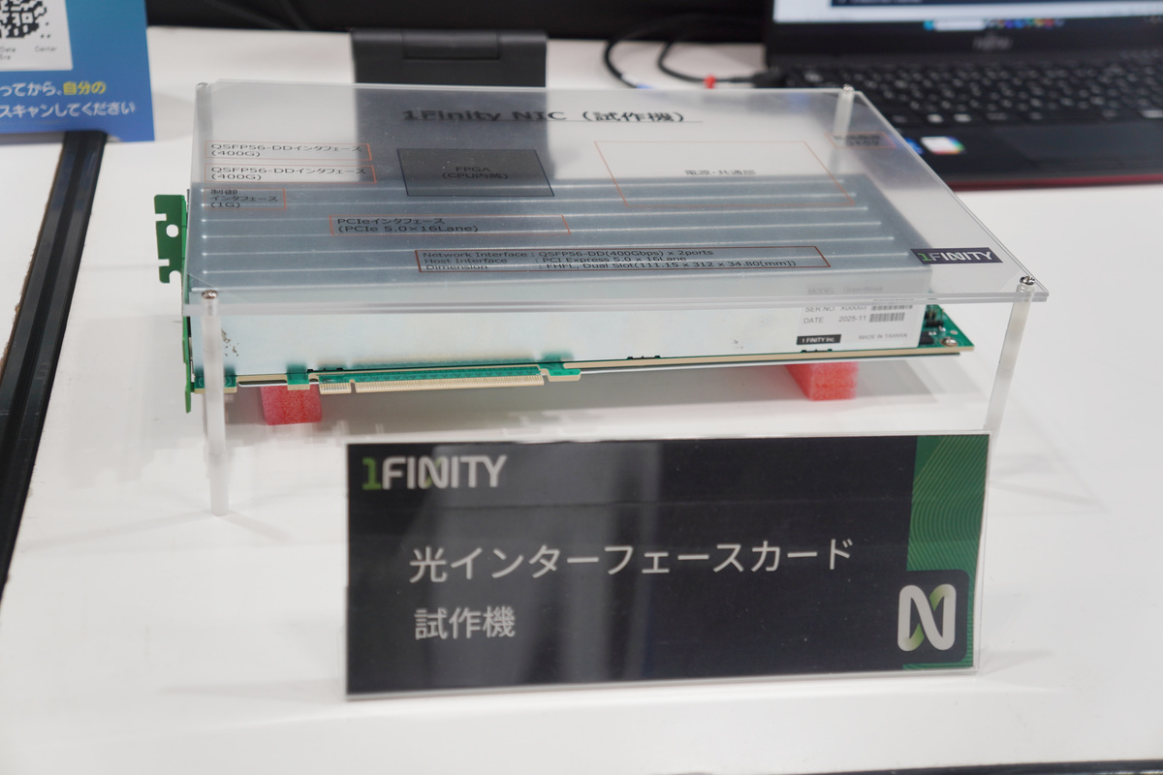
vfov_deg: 28.1
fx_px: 1551
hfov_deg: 41.1
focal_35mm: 48
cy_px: 388
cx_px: 582
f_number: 4
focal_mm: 32
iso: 160
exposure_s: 1/50
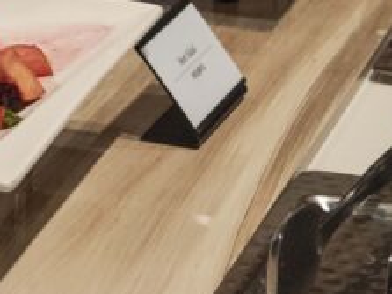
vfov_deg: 6.7
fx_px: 2501
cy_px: 62
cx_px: -211
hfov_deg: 8.7
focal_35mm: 221
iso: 5000
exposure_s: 1/160
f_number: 5.6
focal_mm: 50
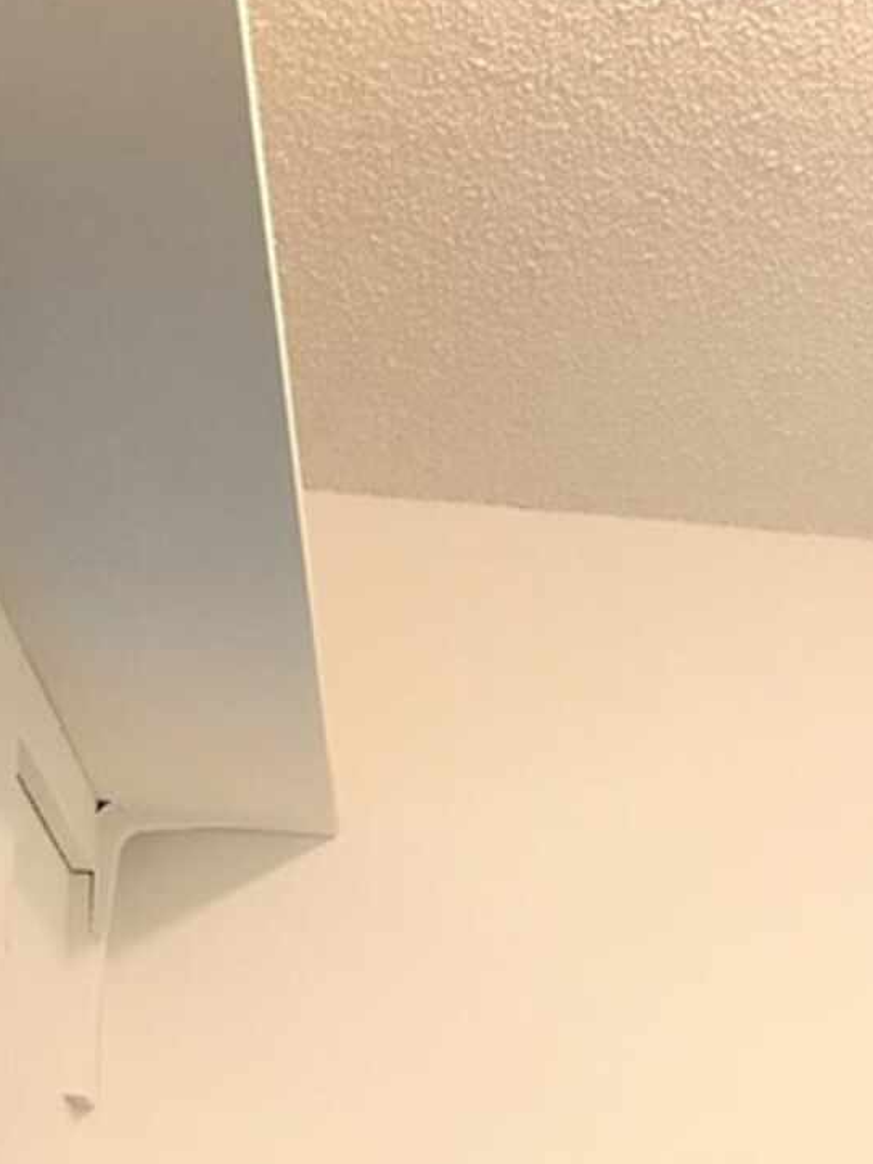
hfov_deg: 21.7
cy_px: 1352
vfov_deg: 26.5
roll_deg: -1.3
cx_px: 789
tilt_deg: +4.4
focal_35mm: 66
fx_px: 2219
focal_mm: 3.99
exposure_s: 1/15
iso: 64
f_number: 1.8
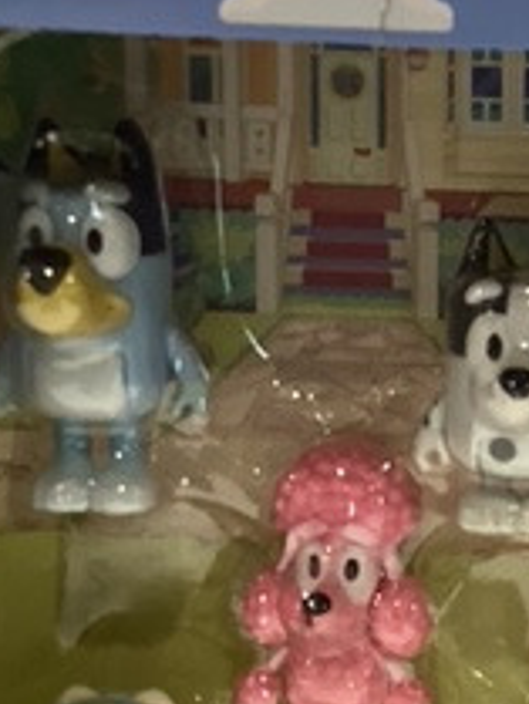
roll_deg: -1.2
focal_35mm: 95
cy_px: 418
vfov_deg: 20.6
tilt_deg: -18.7
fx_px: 1934
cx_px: 600
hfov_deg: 15.1
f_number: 2.4
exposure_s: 1/60
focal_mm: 3.3
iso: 160
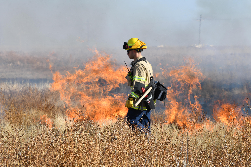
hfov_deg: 15.8
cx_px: 126
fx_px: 906
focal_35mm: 130
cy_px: 84
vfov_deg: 10.5
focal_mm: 130
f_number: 8
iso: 250
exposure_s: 1/500
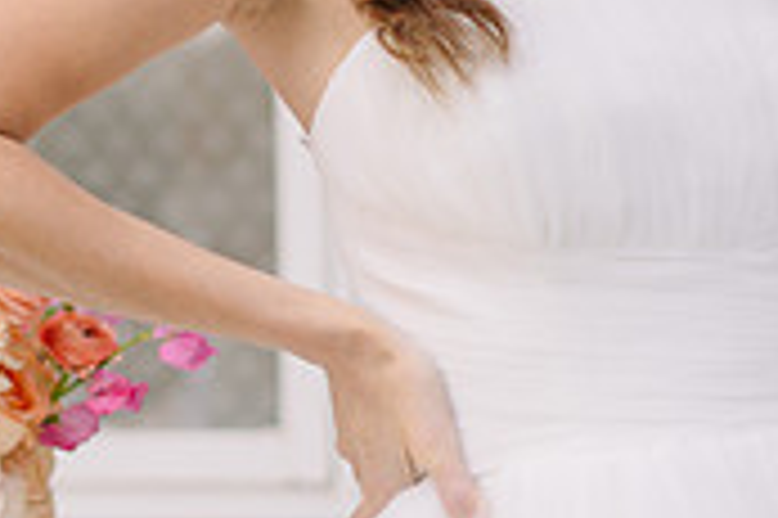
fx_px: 3627
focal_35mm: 168
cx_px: 49
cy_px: 2
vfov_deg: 8.1
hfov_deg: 12.1
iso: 50
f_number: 2.2
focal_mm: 50
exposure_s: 1/200
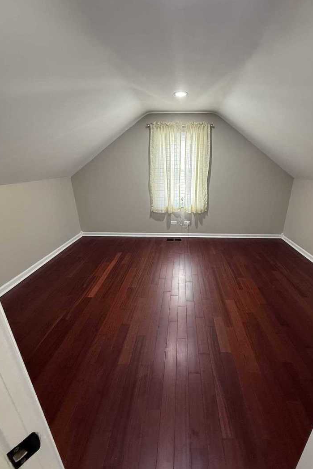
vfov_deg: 100.4
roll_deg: +0.0
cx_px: 177
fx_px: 196
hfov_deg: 77.0
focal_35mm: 15
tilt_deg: -15.9
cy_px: 239
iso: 200
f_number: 2.2
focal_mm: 2.22
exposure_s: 1/60
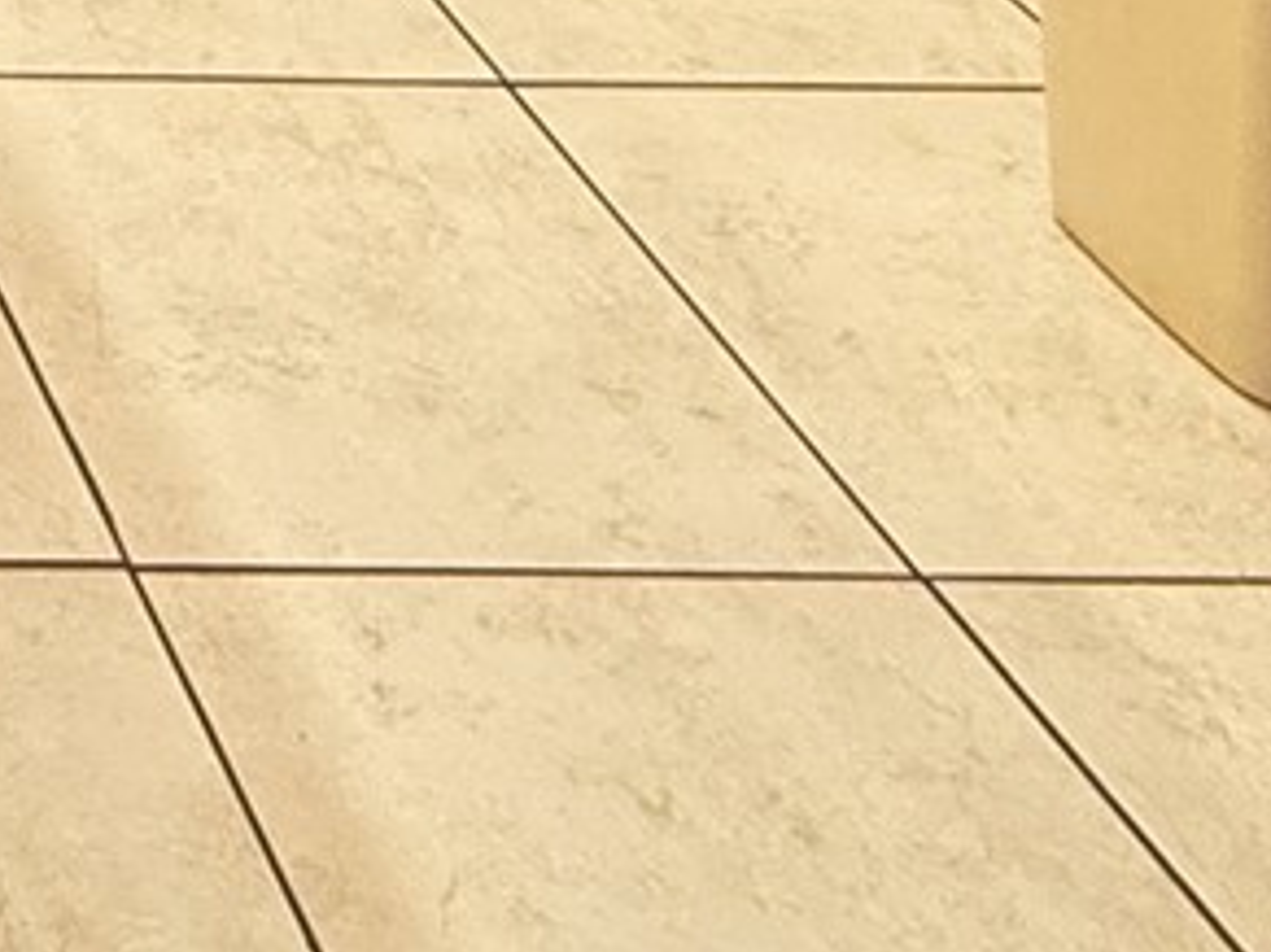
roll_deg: -1.7
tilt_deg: -0.8
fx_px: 2826
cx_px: -895
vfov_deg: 12.6
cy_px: -1594
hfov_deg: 19.9
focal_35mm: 77
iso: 400
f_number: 2.2
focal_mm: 2.22
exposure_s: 1/60
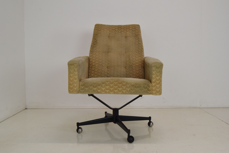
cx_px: 114
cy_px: 76
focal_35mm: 36
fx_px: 229
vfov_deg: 36.9
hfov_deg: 53.1
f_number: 9
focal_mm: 24
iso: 1600
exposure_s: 1/320
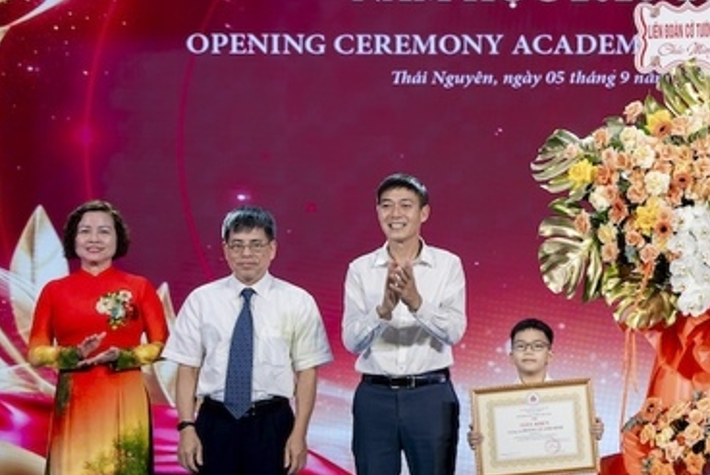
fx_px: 1697
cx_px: 588
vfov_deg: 15.9
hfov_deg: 23.2
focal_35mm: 86
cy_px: 274
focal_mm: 44
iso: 400
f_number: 3.5
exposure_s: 1/125
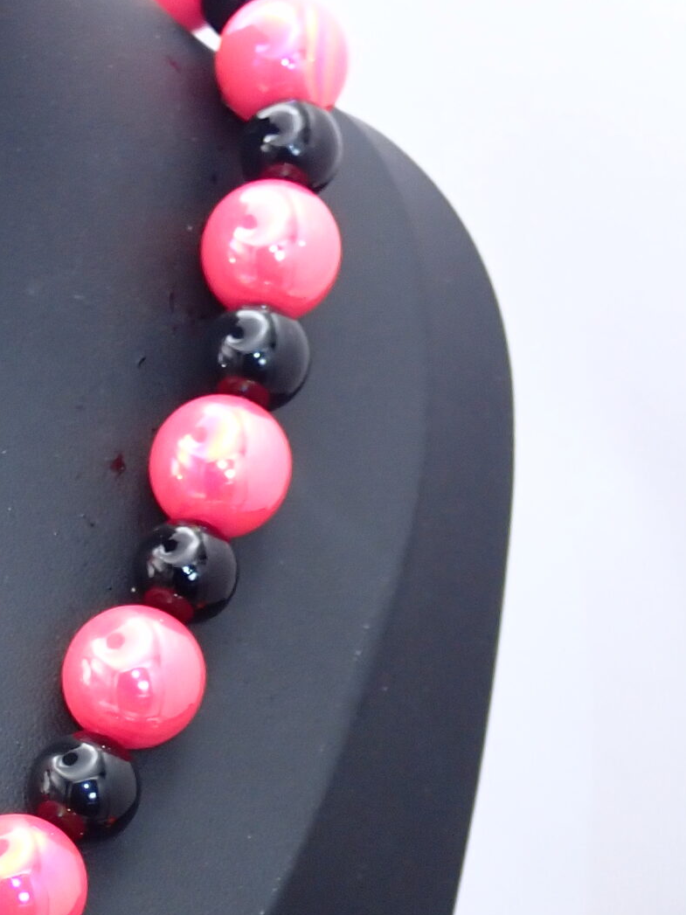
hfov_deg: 11.1
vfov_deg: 14.6
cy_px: 989
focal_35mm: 132
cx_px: 27
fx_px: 3489
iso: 200
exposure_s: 1/50
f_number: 3.3
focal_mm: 9.65
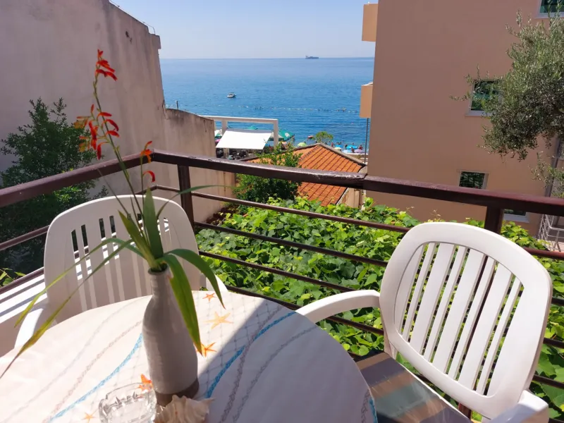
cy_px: 212
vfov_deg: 54.9
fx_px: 407
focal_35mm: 25
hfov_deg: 69.4
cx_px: 282
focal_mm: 5.23
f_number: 1.8
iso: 25
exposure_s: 1/1667
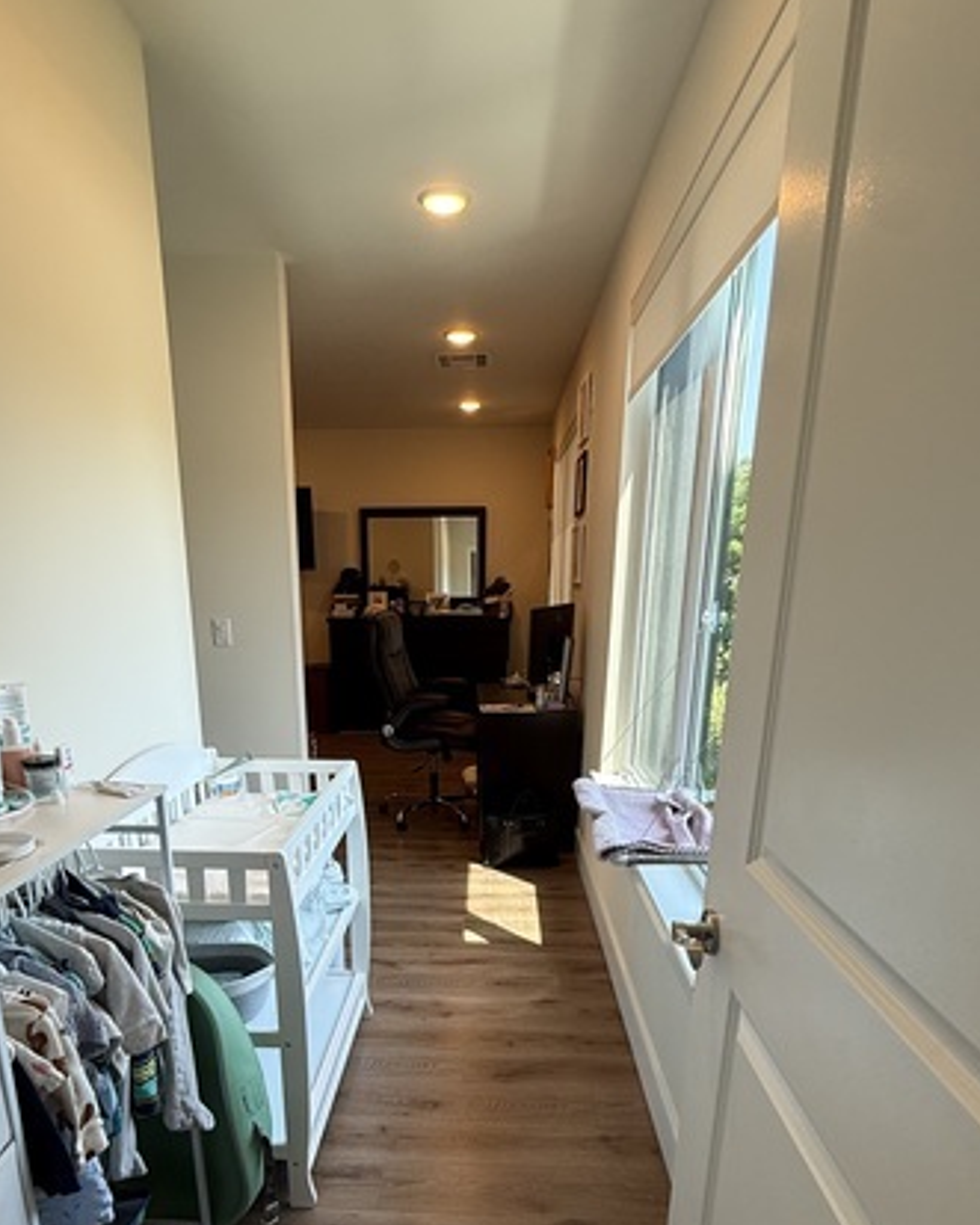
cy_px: 812
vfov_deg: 72.9
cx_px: 441
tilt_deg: -17.1
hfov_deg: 63.0
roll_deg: -0.1
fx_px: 798
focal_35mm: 22
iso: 100
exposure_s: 1/120
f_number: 2.2
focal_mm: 2.22
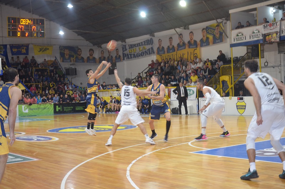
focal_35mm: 52
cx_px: 142
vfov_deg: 25.6
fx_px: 415
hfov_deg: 37.9
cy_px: 94
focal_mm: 35
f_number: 4.5
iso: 1000
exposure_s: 1/60
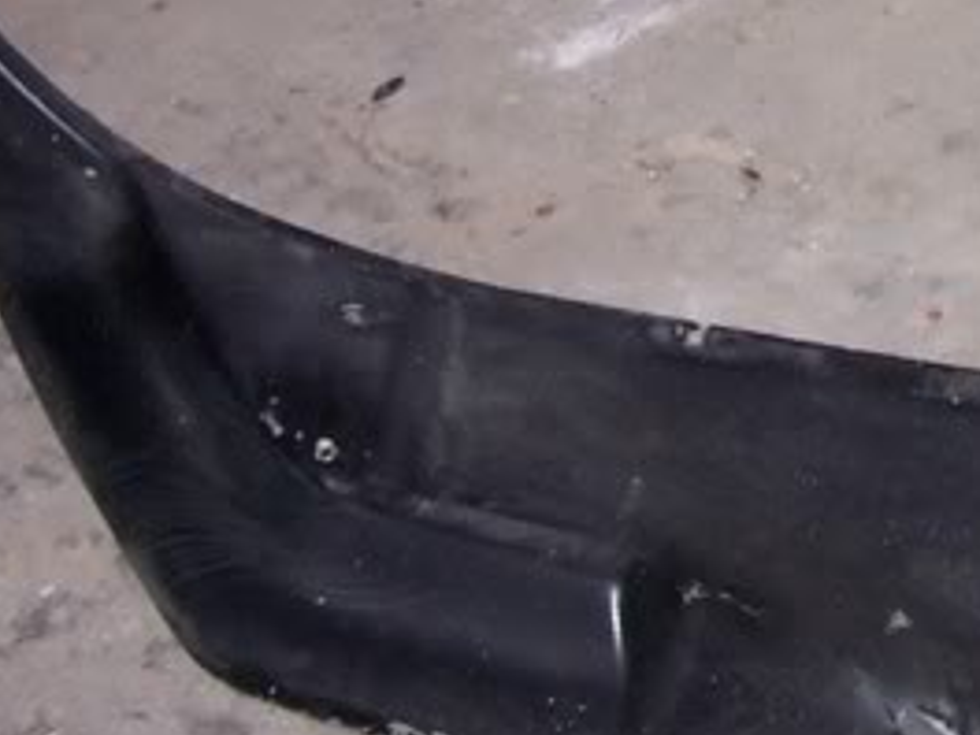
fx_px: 3256
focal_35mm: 115
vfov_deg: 12.7
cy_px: -30
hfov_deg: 16.6
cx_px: 1091
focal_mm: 6.3
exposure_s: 1/60
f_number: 2.8
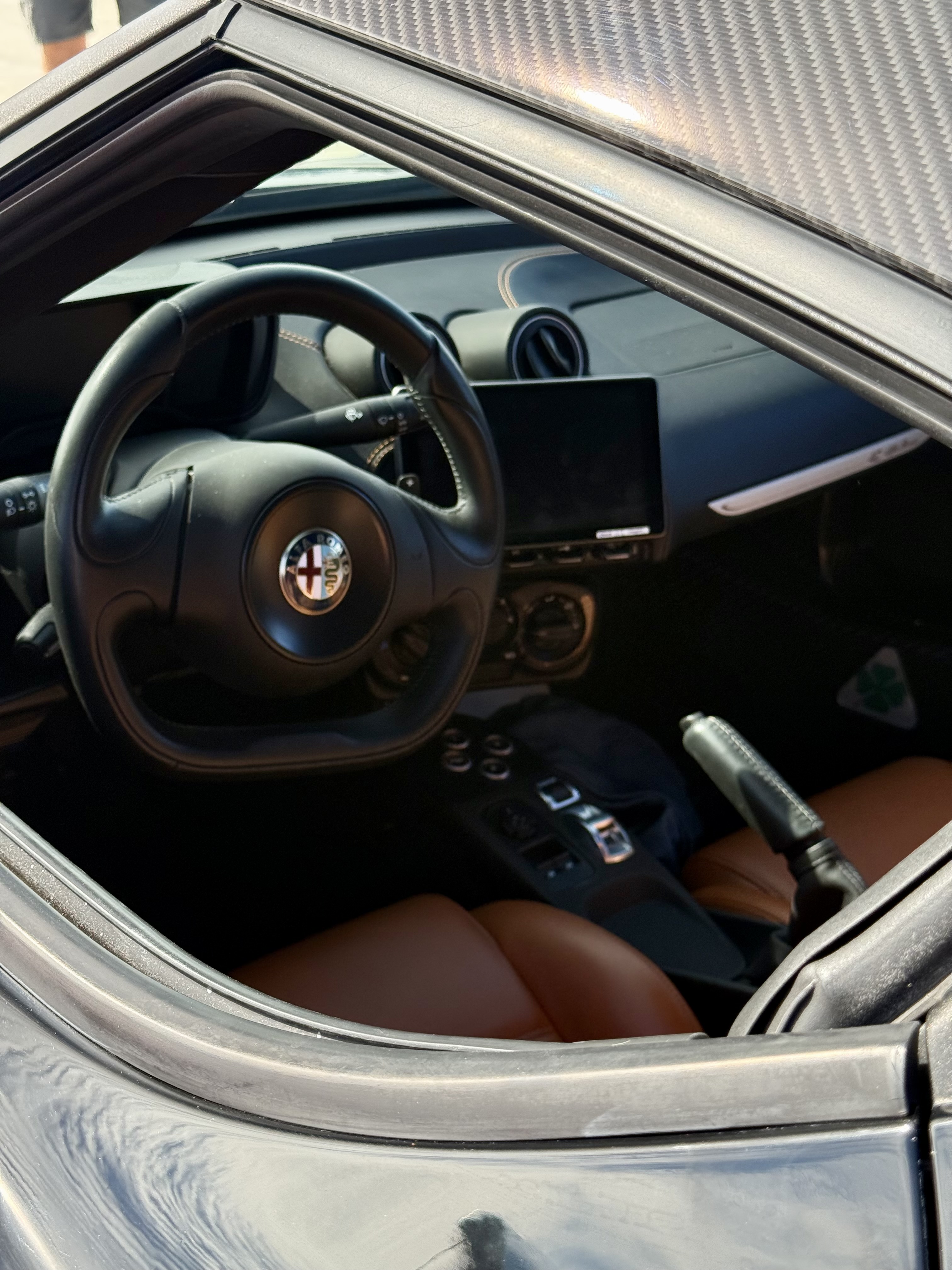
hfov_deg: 30.3
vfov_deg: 39.7
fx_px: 1760
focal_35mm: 48
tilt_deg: -24.8
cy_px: 635
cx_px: 476
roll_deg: -2.6
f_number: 1.78
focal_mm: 6.76
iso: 64
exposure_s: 1/427
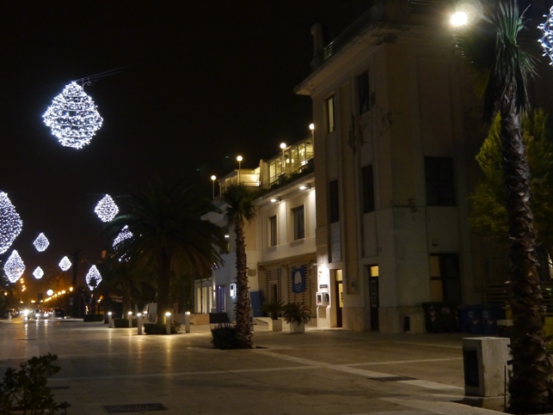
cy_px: 180
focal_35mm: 45
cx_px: 246
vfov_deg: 32.2
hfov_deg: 42.0
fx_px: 719
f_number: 3.5
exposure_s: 1/13
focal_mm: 14
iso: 800
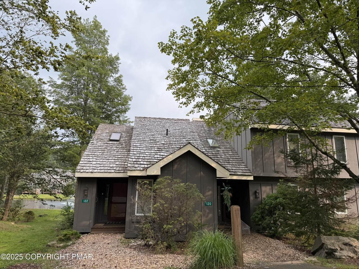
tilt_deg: +12.0
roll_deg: -1.2
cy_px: 134
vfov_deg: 56.8
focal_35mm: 24
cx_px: 180
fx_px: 249
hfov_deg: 71.6
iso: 80
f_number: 1.78
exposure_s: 1/715
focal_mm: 6.76
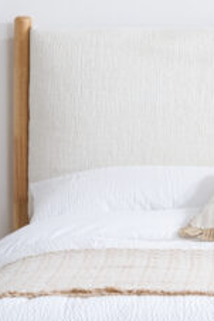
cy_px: 79
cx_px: 282
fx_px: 2125
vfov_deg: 8.6
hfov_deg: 5.7
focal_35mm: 238
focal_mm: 90
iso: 100
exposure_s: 1/125
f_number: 11
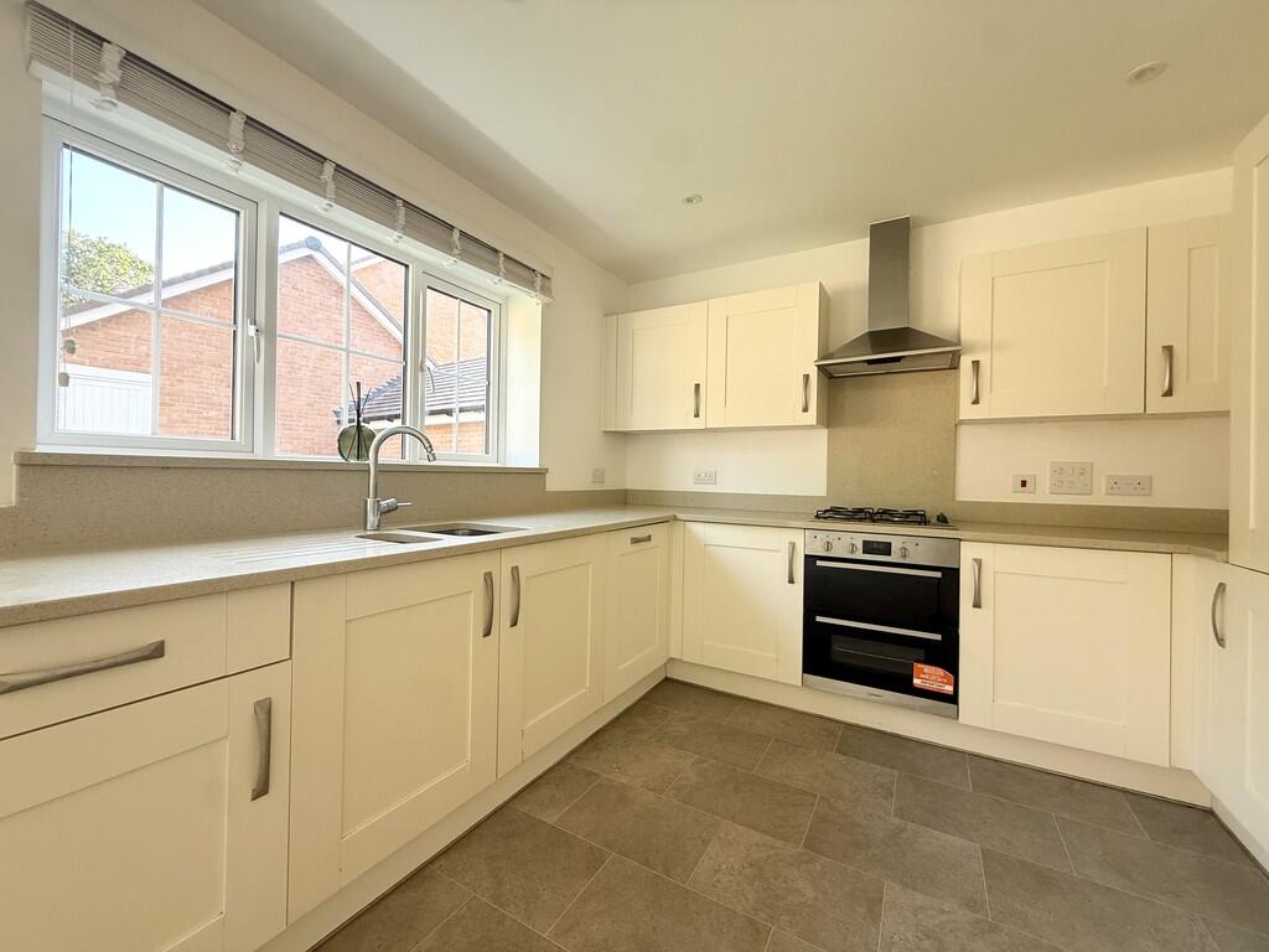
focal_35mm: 14
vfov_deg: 85.7
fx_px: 513
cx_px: 634
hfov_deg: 102.1
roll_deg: -0.1
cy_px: 476
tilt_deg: -0.6
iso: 80
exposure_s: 1/99
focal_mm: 2.22
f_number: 2.2
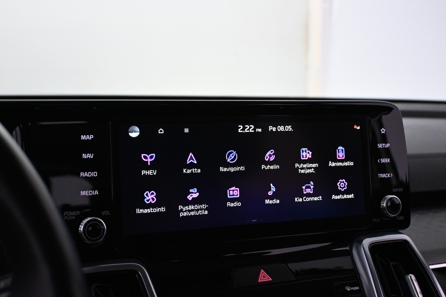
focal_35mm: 50
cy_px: 148
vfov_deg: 27.3
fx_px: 613
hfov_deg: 40.0
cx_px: 223
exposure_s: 1/100
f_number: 5
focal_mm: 33
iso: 3200
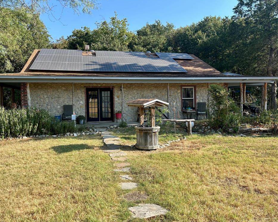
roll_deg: +0.7
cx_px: 138
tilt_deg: -2.4
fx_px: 230
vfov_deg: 51.5
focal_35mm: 28
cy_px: 111
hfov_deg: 62.2
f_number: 1.5
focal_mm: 5.7
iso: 50
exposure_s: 1/1869
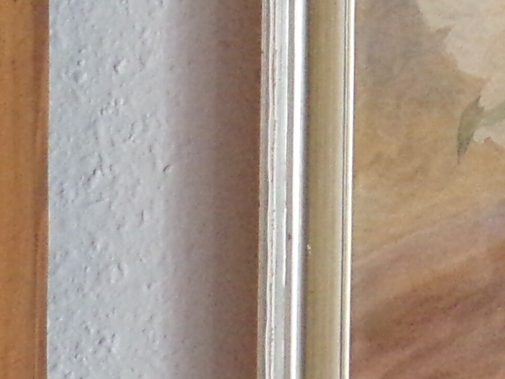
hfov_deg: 14.1
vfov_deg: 11.4
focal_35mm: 127
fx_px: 1852
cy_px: -82
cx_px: 851
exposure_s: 1/60
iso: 418
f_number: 3
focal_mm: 4.3
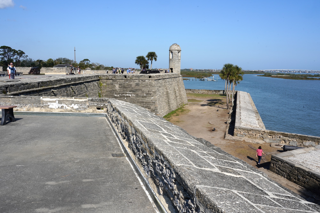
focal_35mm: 32
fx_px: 284
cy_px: 106
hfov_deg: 58.7
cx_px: 160
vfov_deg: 41.1
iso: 100
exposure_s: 1/100
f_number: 20
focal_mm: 32
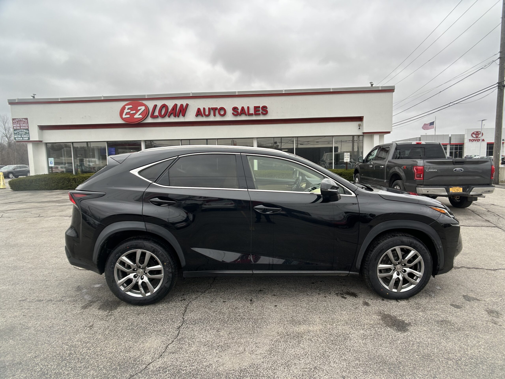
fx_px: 379
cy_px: 190
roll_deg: +1.5
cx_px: 252
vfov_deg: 53.1
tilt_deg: -5.4
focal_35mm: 26
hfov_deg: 67.3
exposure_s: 1/917
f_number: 1.5
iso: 50
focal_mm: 5.7
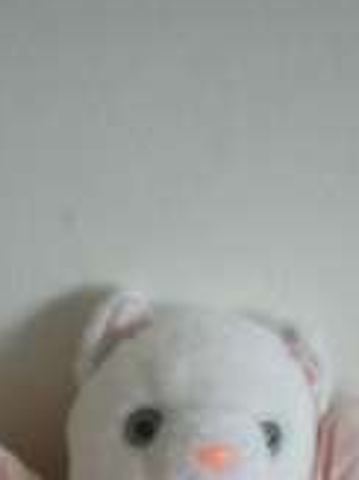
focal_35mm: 91
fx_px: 1260
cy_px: 536
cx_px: 182
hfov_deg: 16.2
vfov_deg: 20.5
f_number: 3.1
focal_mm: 6.3
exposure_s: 1/23.5
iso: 200
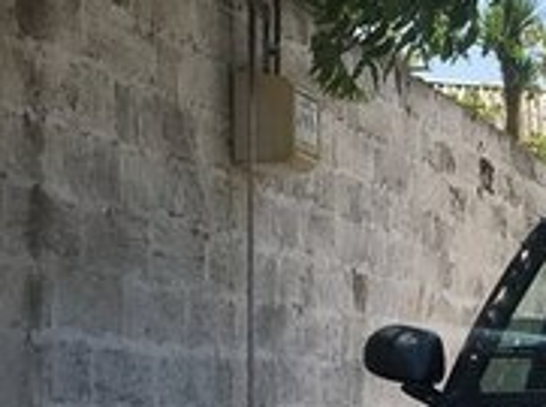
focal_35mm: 106
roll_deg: -1.0
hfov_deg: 16.8
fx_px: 1669
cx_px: 824
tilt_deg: -4.6
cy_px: 544
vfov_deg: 13.4
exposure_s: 1/1374
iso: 25
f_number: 2.2
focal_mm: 4.15
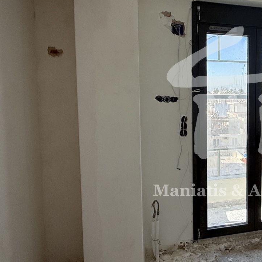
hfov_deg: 44.5
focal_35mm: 33
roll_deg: +0.8
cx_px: 244
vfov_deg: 49.6
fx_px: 283
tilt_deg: -5.4
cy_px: 112
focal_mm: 2.22
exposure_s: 1/236
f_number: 2.2
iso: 50
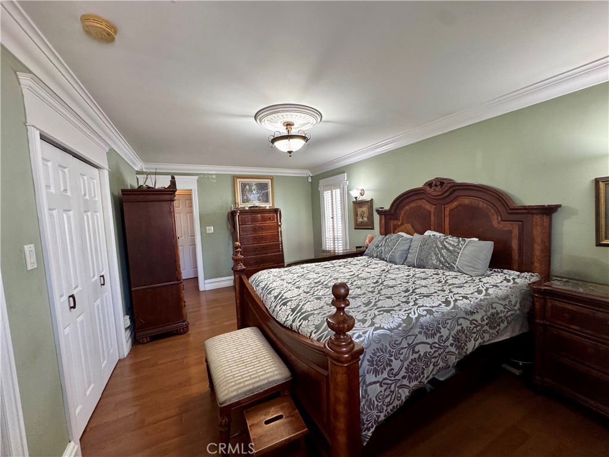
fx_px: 246
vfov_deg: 85.7
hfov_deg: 102.1
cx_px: 304
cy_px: 228
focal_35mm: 14
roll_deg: +2.2
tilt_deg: -3.4
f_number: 2.2
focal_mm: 2.22
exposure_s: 1/60
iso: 200
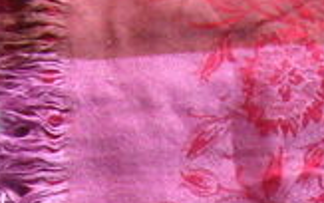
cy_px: 593
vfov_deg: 5.1
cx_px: 189
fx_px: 2182
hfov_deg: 8.5
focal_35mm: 247
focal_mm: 6.2
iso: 200
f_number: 2.7
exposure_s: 1/15
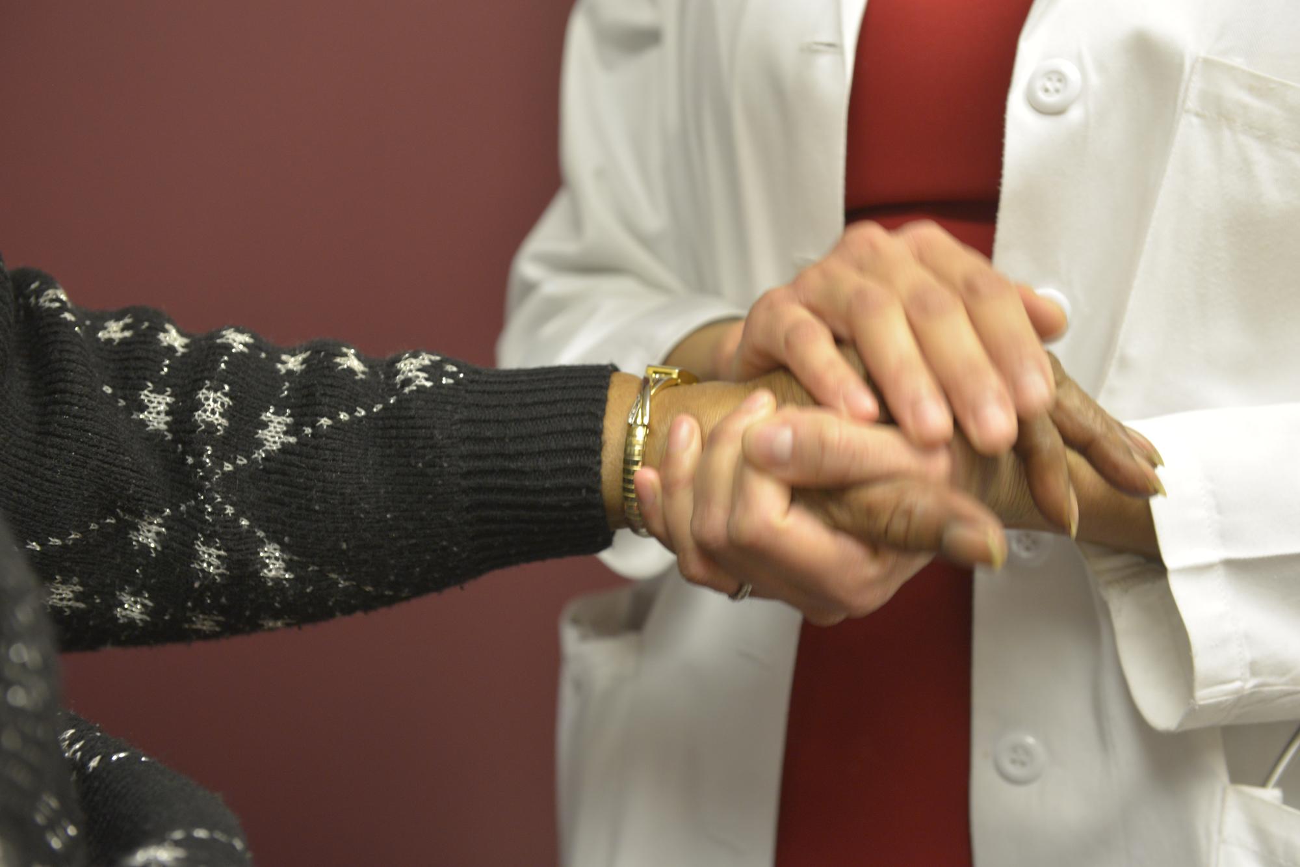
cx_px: 650
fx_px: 1877
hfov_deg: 38.2
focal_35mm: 52
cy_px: 434
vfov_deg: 26.0
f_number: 4
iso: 1600
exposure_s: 1/60
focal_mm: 52
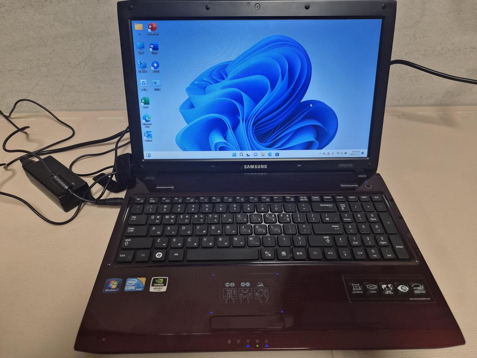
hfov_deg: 73.9
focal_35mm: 23
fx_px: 317
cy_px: 179
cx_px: 238
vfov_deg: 58.9
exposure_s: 1/120
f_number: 1.8
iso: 200
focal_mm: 5.4
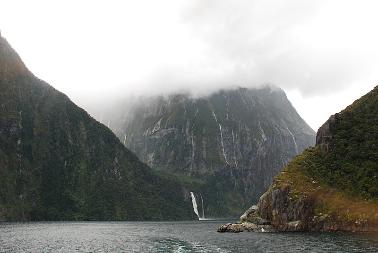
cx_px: 189
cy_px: 126
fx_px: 315
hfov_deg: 61.9
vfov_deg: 43.7
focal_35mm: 30
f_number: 6.3
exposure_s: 1/200
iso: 400
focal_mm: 20
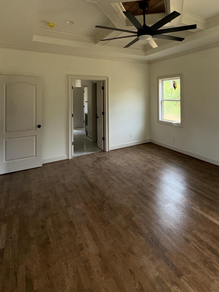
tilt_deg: +0.8
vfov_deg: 76.2
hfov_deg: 62.2
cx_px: 142
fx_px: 177
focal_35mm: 21
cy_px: 94
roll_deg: +0.8
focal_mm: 2.22
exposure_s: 1/144
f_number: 2.2
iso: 32
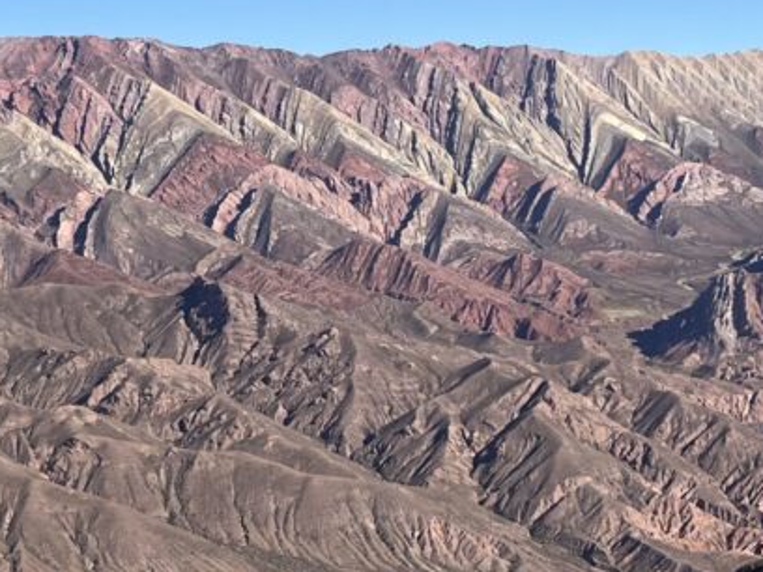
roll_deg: +1.9
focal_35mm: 51
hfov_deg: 36.7
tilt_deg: -1.6
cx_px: 204
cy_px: 447
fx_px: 1124
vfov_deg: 28.0
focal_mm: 5.1
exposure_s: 1/4651
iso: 50
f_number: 1.6
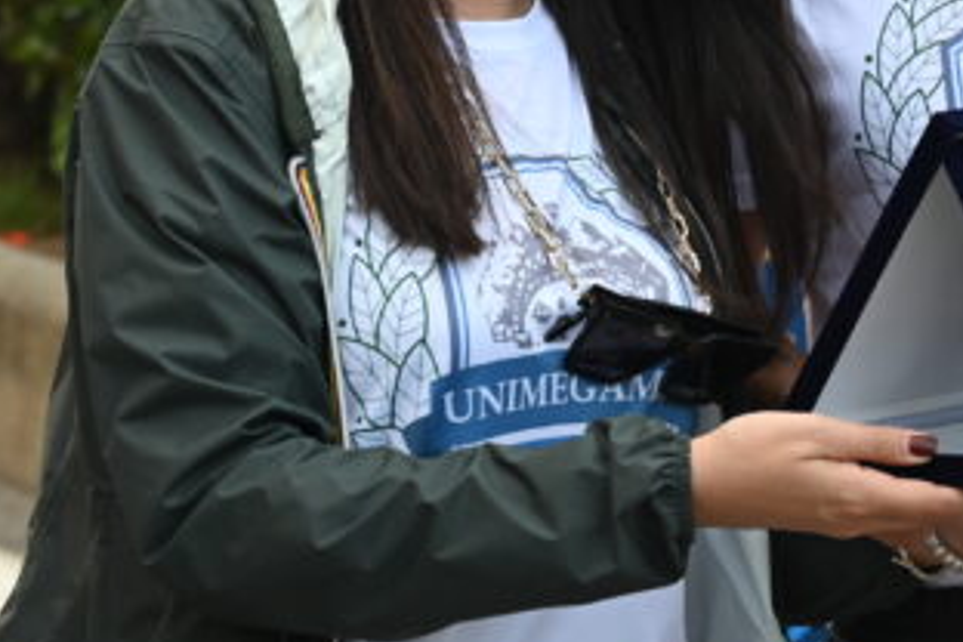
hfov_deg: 8.7
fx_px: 6232
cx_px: 1309
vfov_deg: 5.9
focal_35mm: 233
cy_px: -111
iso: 400
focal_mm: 71
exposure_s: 1/250
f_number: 6.3
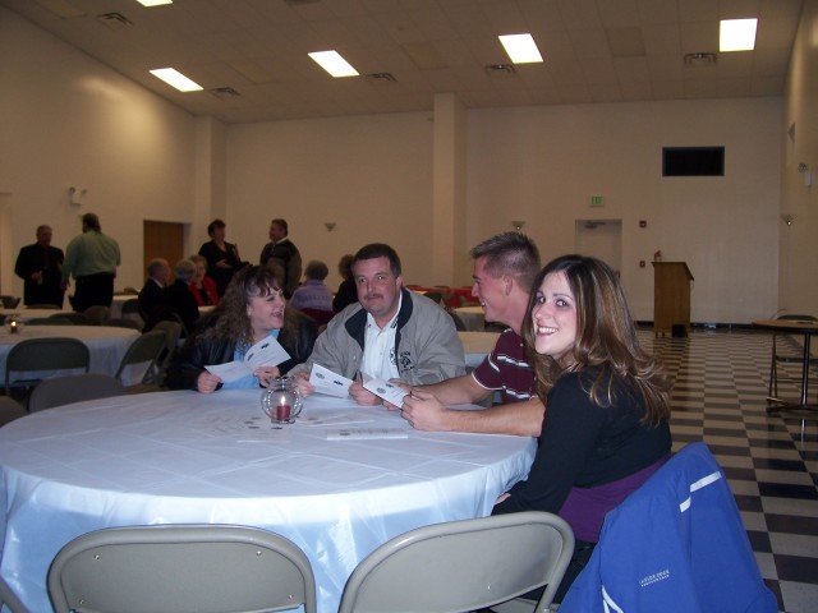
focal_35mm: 34
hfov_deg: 54.0
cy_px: 306
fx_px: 803
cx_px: 409
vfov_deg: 41.8
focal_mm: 5.6
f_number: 2.7
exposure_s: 1/60
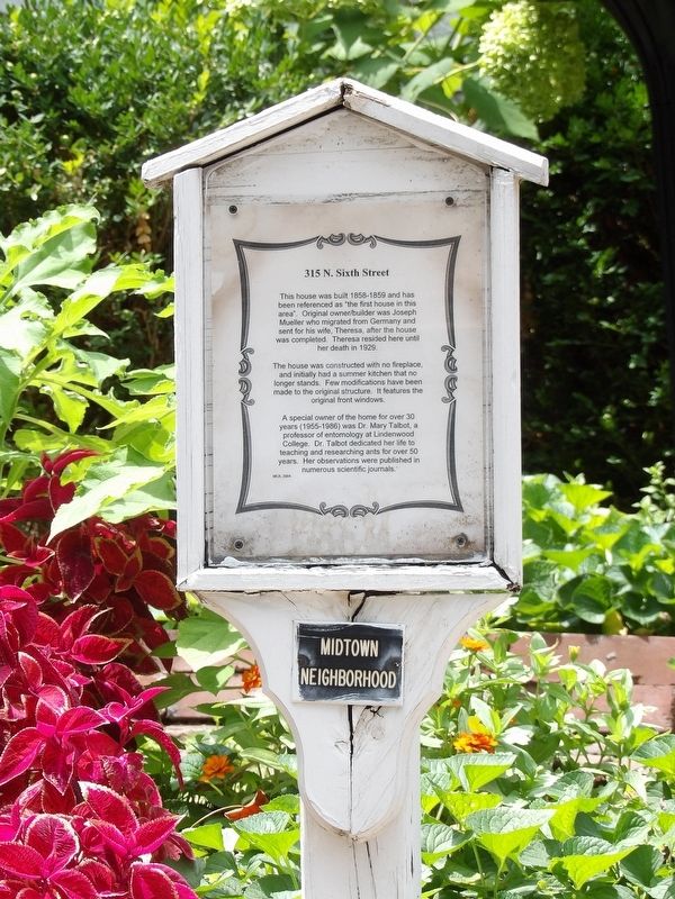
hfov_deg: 6.7
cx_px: 338
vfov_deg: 8.9
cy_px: 450
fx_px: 5772
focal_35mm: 222
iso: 100
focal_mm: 39.8
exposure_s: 1/150
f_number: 4.5
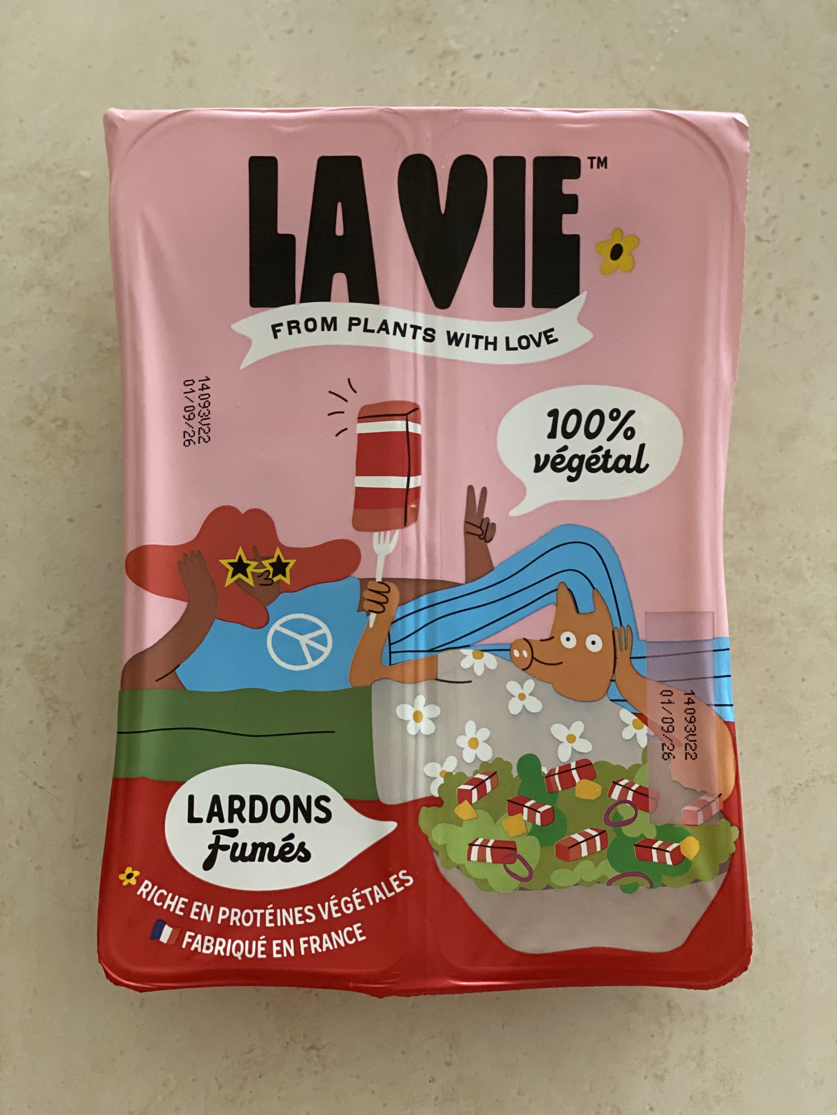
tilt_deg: -84.9
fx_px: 1676
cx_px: 418
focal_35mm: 52
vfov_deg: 36.8
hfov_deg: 28.0
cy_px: 558
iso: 400
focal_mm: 6
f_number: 2
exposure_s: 1/35
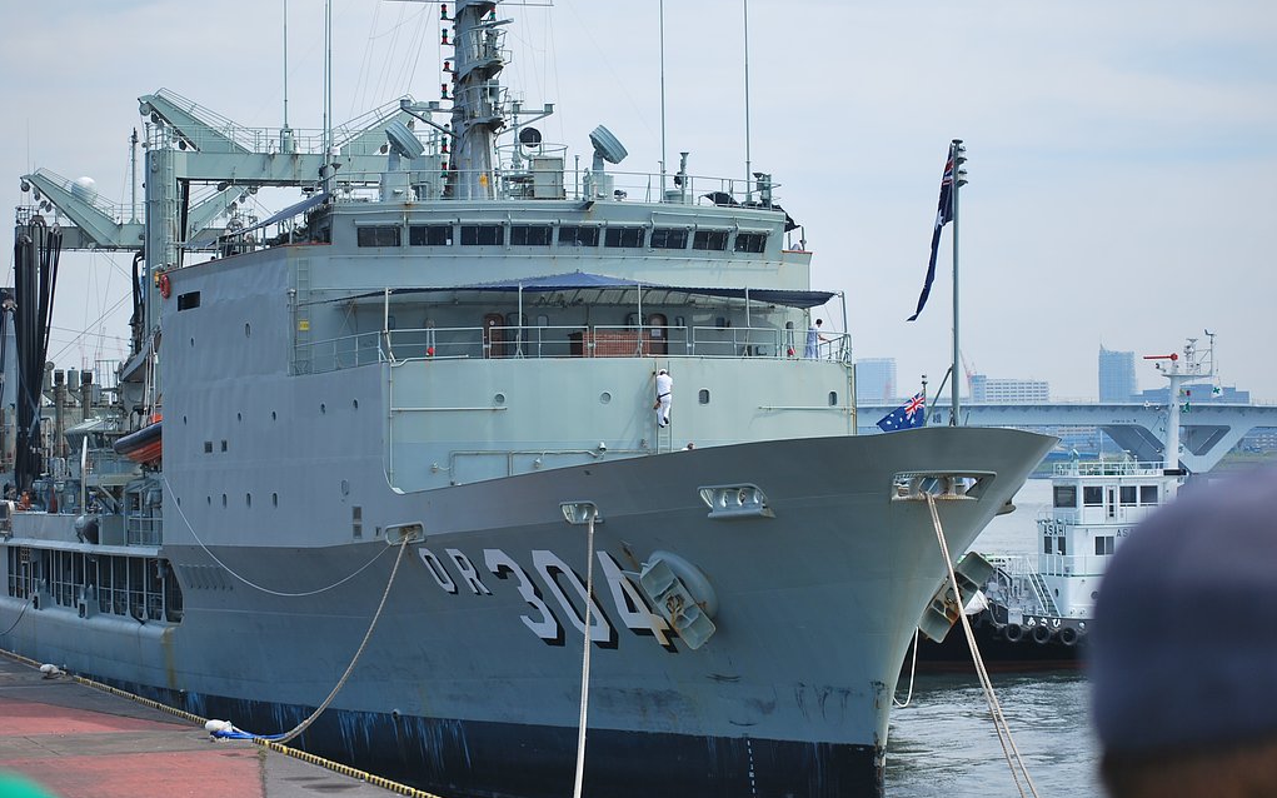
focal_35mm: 85
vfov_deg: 15.5
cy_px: 397
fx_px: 2941
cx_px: 638
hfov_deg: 24.5
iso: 100
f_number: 4
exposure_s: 1/640
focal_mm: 55
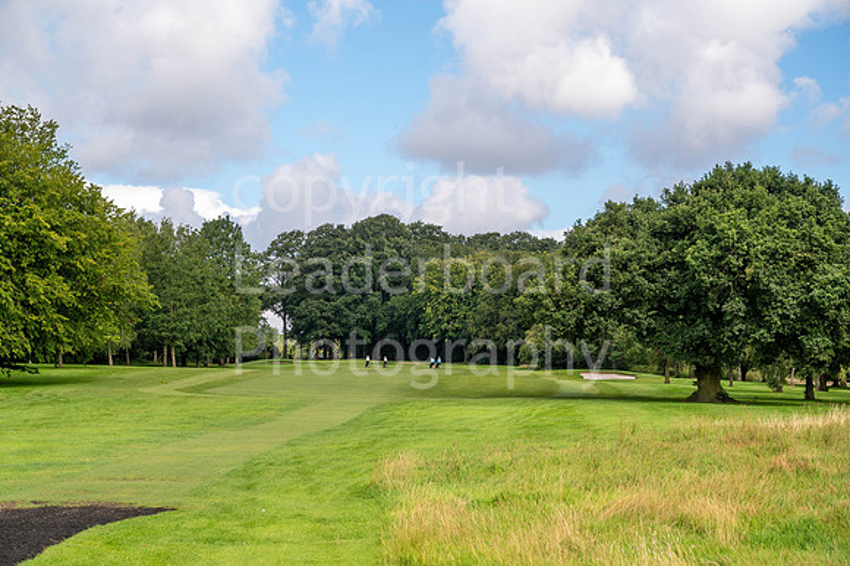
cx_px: 425
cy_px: 283
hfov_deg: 28.9
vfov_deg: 19.4
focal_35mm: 70
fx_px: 1652
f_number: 7.1
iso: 160
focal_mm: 70
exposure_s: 1/320
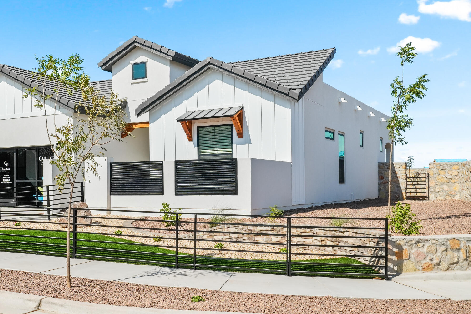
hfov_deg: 43.4
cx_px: 132
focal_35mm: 44
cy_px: 179
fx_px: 576
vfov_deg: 30.5
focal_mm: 29
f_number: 11
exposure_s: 1/500
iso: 800
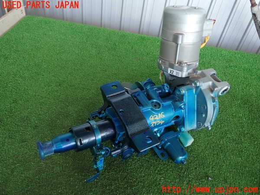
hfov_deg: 60.0
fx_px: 225
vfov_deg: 46.8
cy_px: 98
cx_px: 130
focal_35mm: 30
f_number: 2.3
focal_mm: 5.4
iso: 200
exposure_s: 1/60
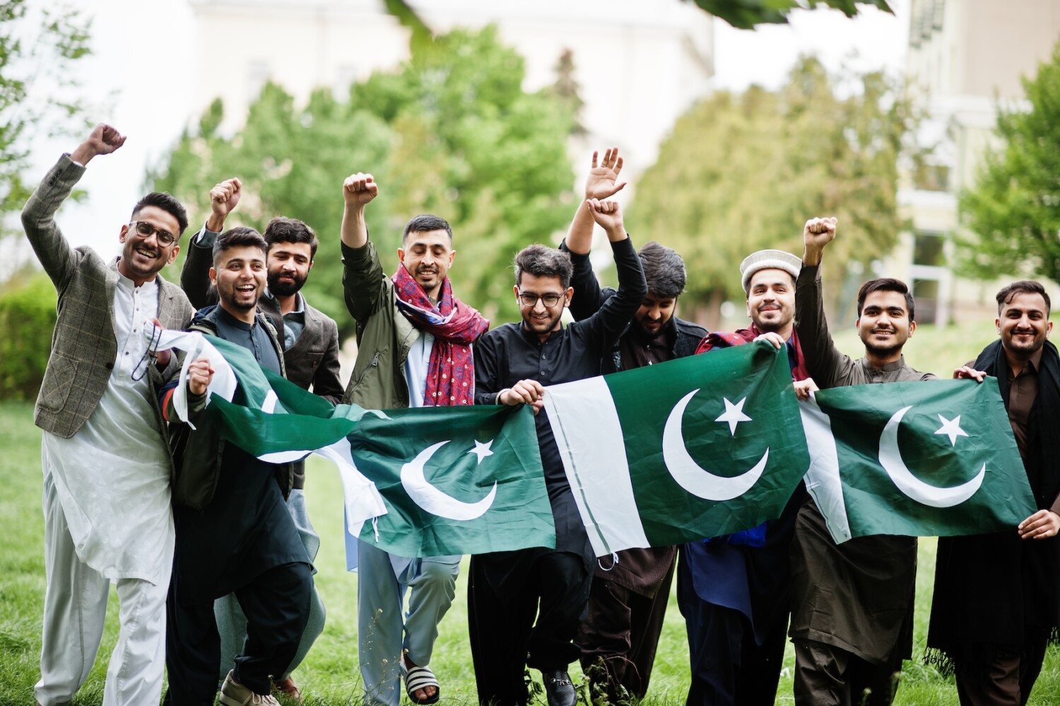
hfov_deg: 23.9
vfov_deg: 16.1
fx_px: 2503
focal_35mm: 85
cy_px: 353
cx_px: 530
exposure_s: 1/1000
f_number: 1.6
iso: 200
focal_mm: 85
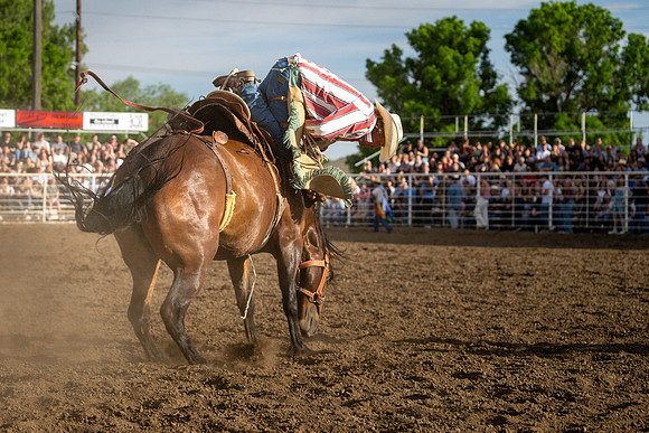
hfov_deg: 21.6
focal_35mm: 94
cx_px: 265
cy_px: 175
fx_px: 1701
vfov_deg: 14.5
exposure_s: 1/10000
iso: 800
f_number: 3.5
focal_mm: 70
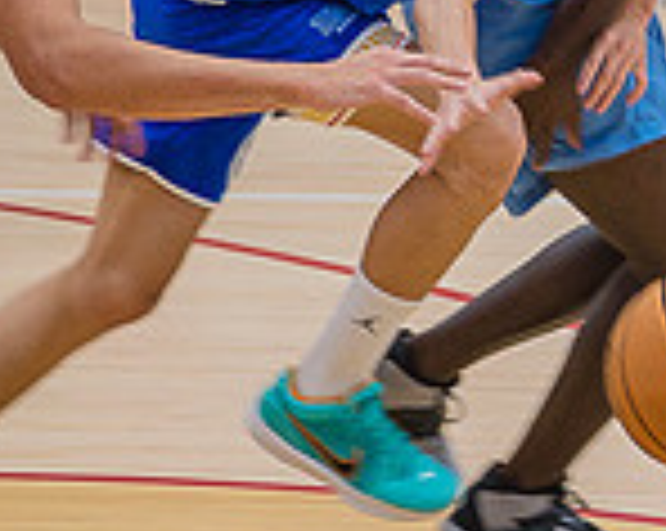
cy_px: 22
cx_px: 1030
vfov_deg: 3.1
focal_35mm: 497
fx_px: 9783
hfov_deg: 3.9
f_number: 5
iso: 1000
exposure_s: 1/250
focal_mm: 135
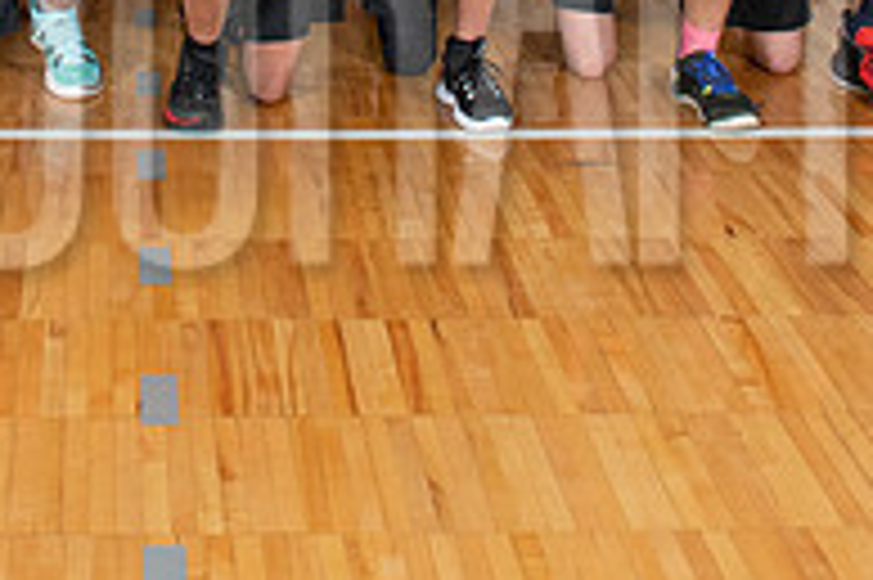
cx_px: 131
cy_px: -380
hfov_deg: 22.7
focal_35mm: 88
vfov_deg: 14.1
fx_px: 2132
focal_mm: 24
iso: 1600
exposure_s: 1/250
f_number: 6.3
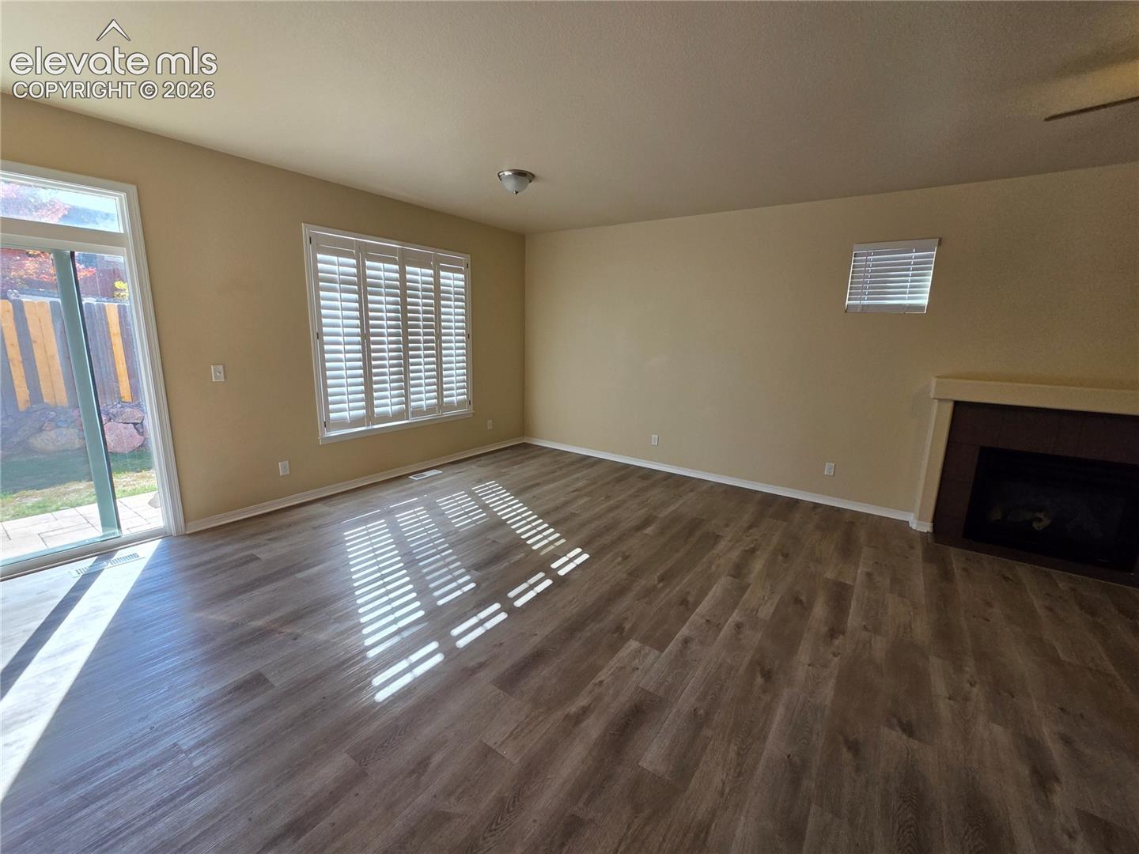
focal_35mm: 13
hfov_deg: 106.2
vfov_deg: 89.9
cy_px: 427
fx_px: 428
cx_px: 570
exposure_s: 1/287
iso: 100
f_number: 2.2
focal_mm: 2.2
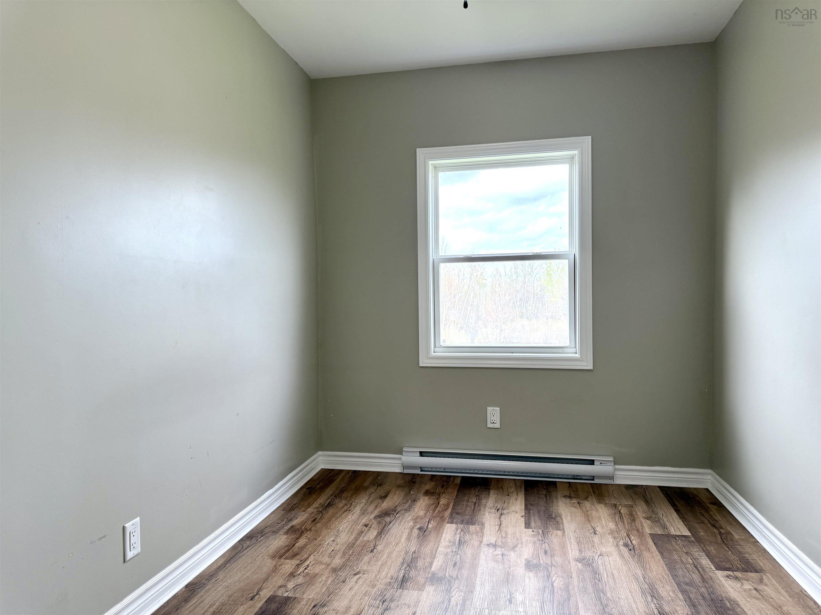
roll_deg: +1.0
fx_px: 569
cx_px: 410
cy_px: 308
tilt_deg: -0.7
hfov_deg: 71.6
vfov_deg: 56.8
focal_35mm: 24
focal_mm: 6.76
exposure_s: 1/234
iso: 125
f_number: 1.78
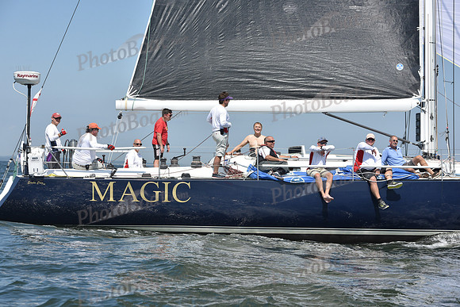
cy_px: 154
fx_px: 1252
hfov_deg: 20.8
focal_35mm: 98
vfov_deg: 14.0
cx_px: 230
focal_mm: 98
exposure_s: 1/1250
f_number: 8
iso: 250
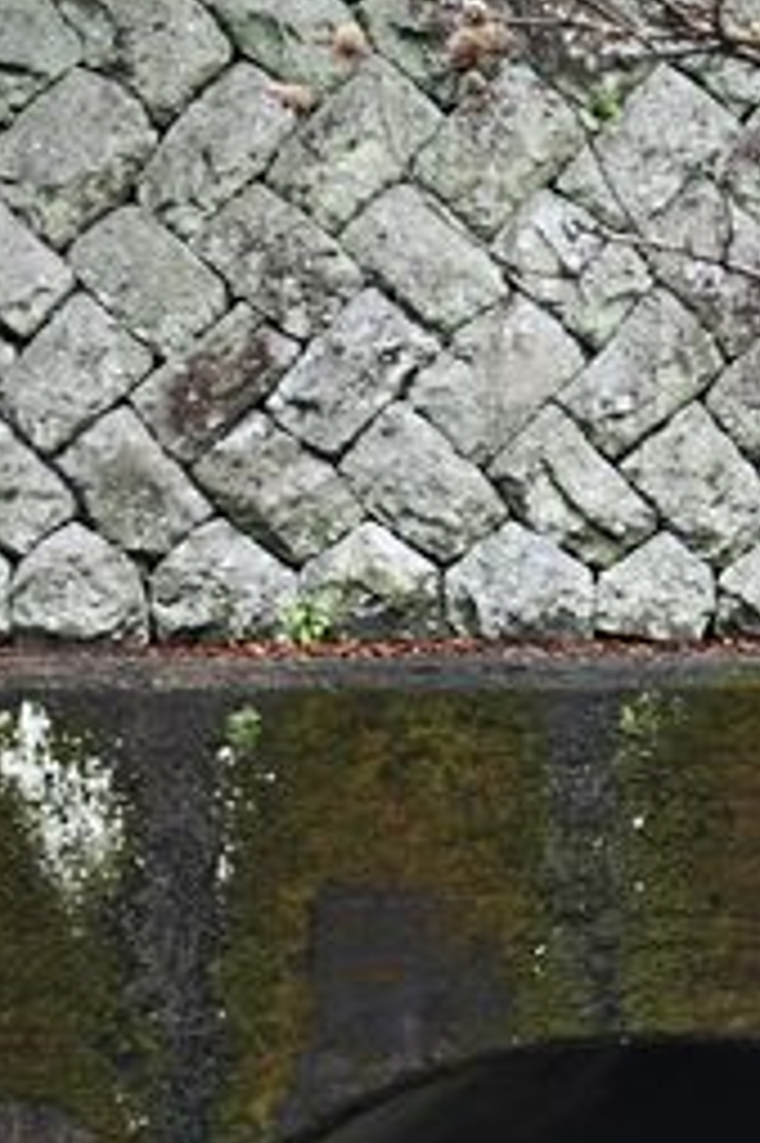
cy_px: 801
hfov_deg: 8.0
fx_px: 5390
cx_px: 836
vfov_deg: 12.1
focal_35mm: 170
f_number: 4.5
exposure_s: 1/160
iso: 250
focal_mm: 24
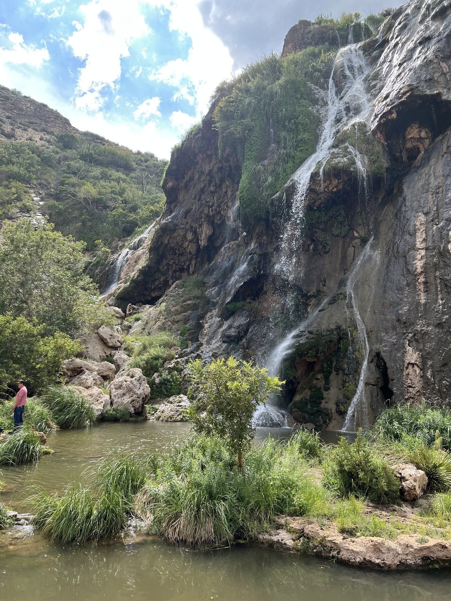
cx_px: 226
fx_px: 452
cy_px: 300
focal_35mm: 26
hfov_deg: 53.1
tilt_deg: +9.5
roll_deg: -1.3
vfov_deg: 67.3
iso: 50
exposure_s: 1/1449
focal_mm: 5.7
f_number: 1.5
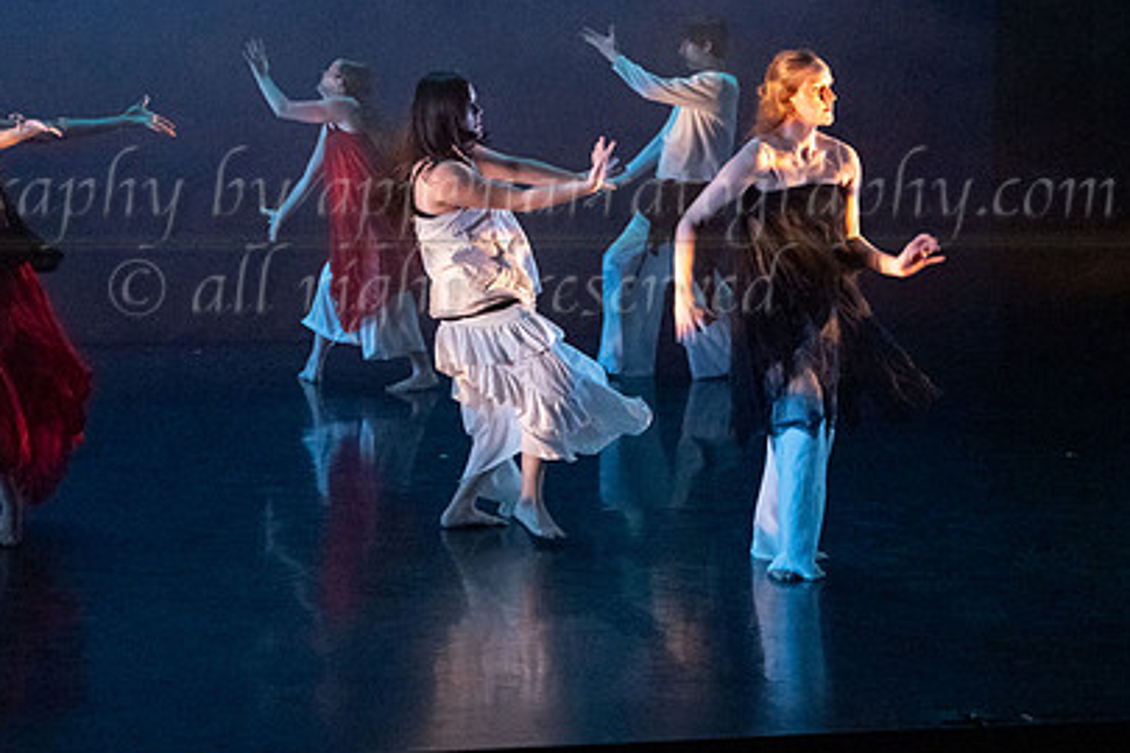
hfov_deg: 19.0
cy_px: 218
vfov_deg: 12.8
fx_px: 3358
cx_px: 372
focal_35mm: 107
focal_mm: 65
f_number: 2.8
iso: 5000
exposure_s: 1/400
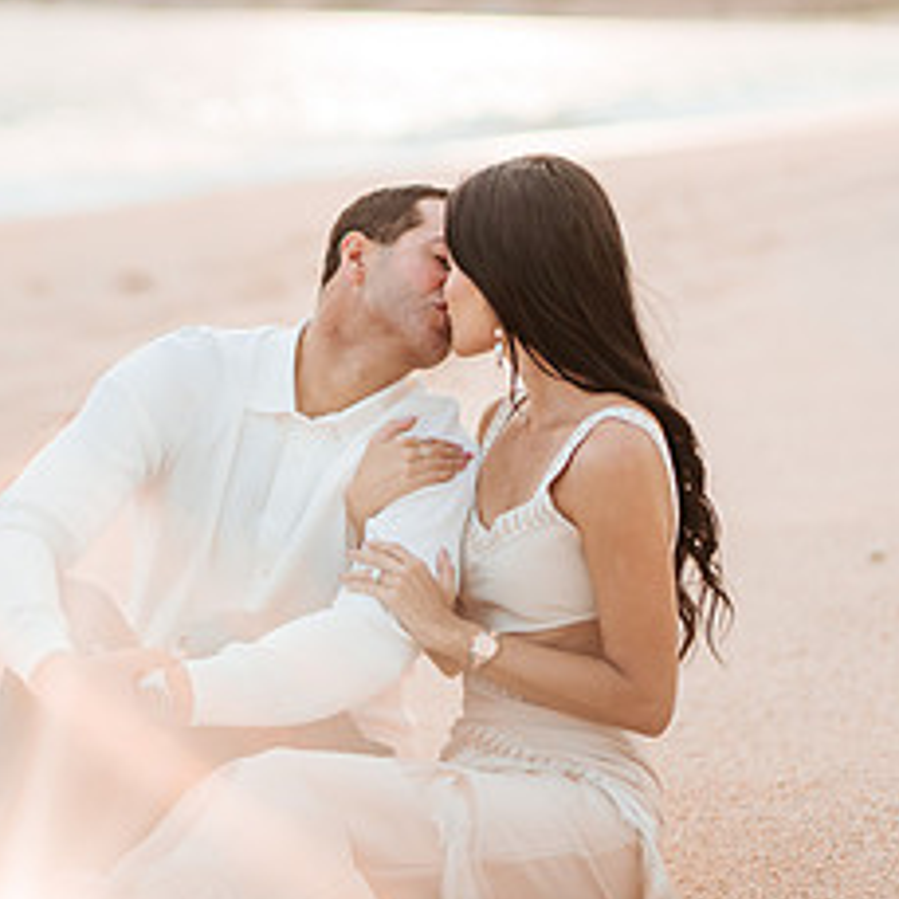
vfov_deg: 13.6
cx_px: 153
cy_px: 373
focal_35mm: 128
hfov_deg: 13.5
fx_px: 3761
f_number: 1.4
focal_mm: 58
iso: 250
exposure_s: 1/6400
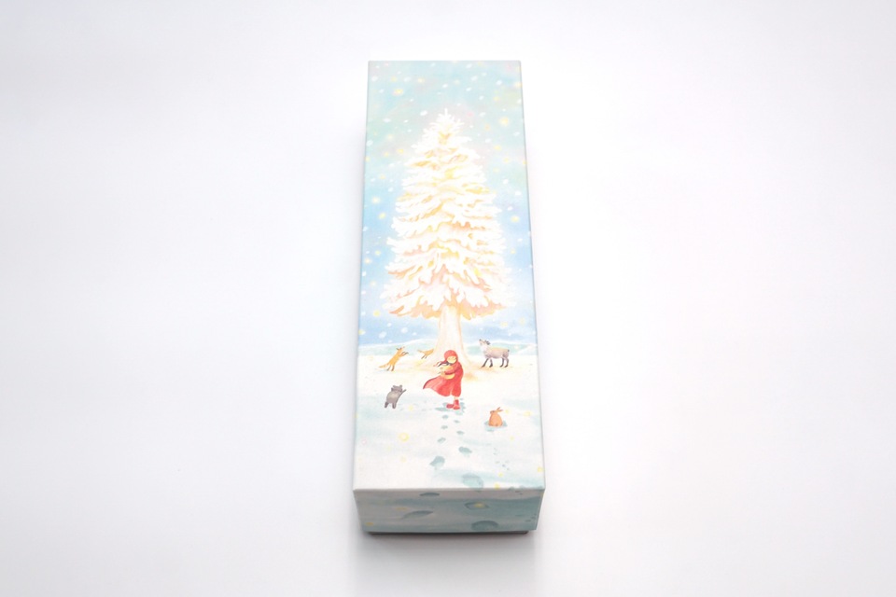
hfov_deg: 49.6
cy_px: 298
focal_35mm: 39
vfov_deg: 34.2
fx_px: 971
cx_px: 448
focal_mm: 26
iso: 125
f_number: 5
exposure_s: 1/60
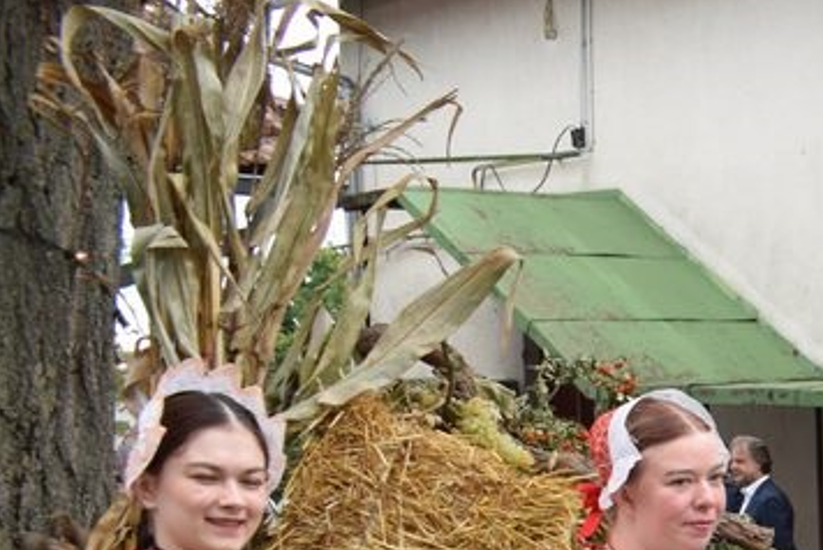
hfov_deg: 17.5
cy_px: 913
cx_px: 1348
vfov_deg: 12.6
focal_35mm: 101
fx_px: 2311
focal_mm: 20
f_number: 6.3
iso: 400
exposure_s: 1/160
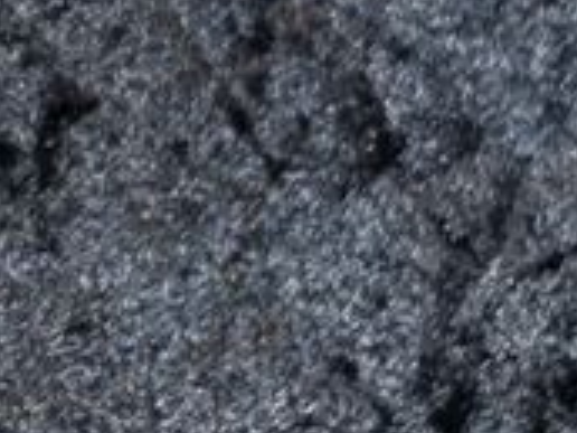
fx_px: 6467
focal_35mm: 388
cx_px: -812
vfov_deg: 3.8
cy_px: -574
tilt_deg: -57.0
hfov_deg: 5.0
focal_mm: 5.96
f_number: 1.6
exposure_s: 1/60
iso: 80
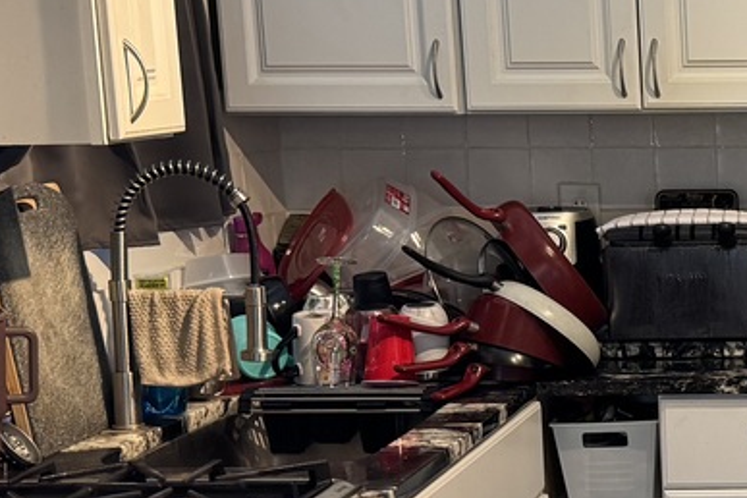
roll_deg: +0.4
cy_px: 403
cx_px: 955
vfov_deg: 14.6
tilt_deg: -11.2
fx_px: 1930
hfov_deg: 20.2
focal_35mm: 93
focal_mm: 6.76
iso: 200
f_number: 1.78
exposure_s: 1/60
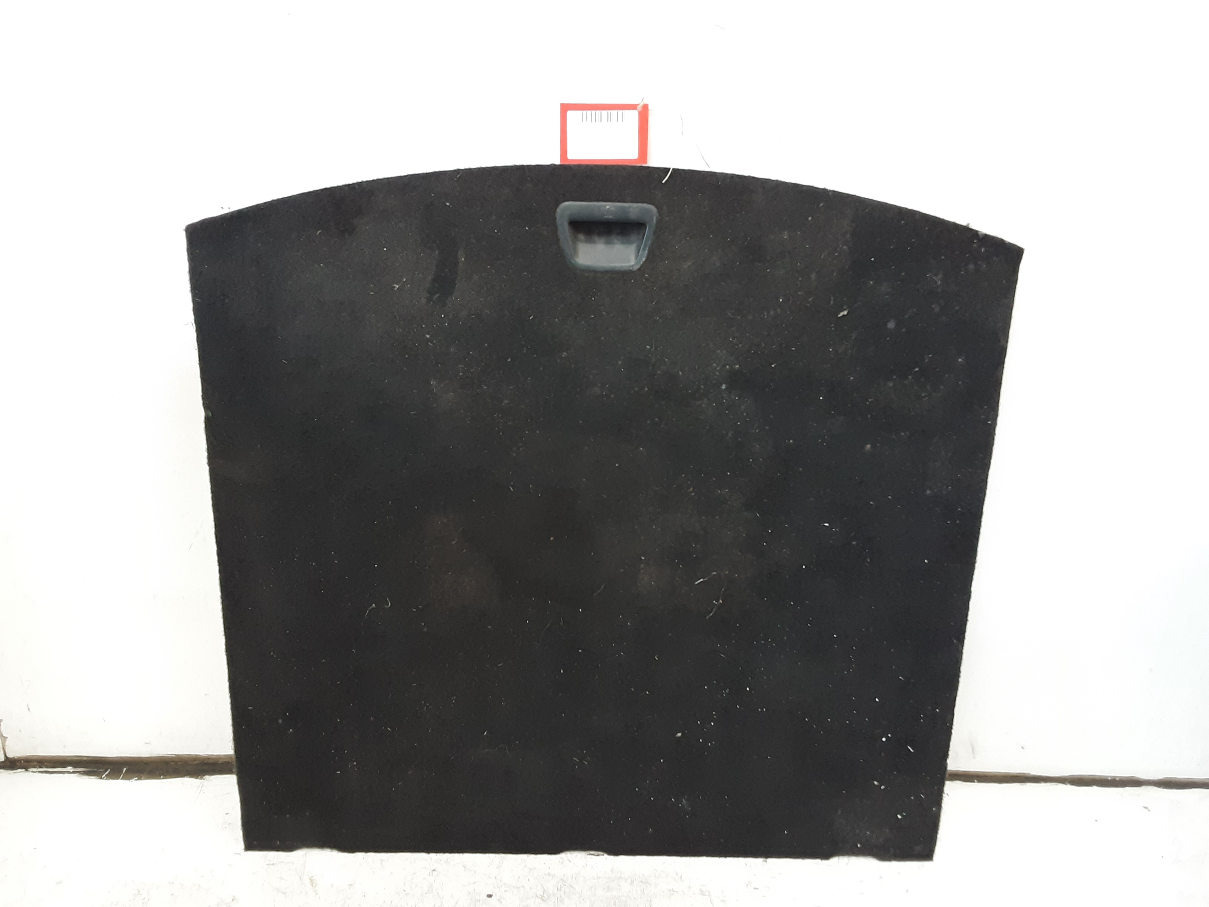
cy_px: 454
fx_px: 943
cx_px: 604
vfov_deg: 51.4
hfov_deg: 65.3
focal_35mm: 27
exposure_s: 1/25
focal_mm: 2.91
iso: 125
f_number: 1.9
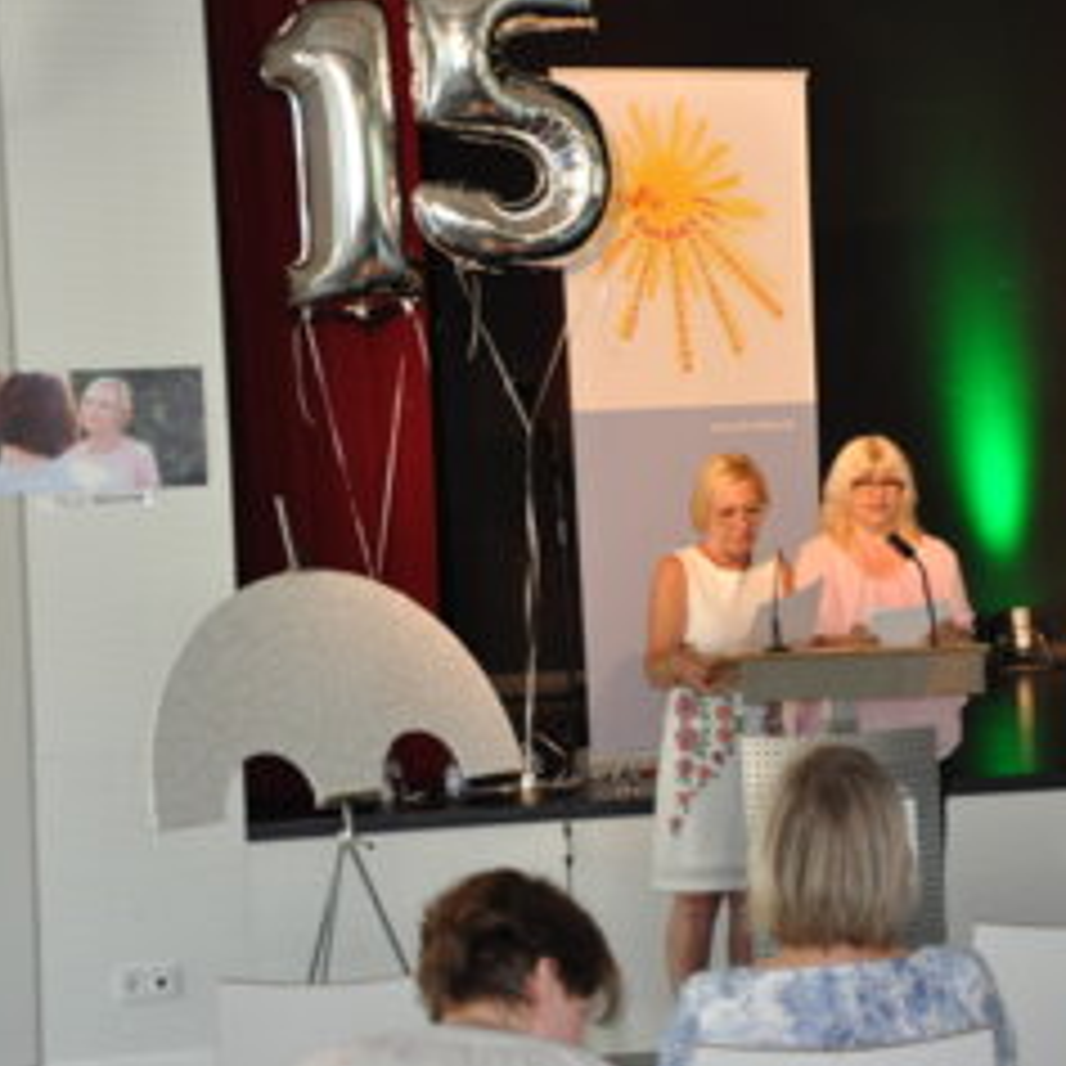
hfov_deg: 16.8
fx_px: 3589
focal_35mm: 103
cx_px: 747
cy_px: 477
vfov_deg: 16.9
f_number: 4.8
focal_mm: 48
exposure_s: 1/60
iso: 800
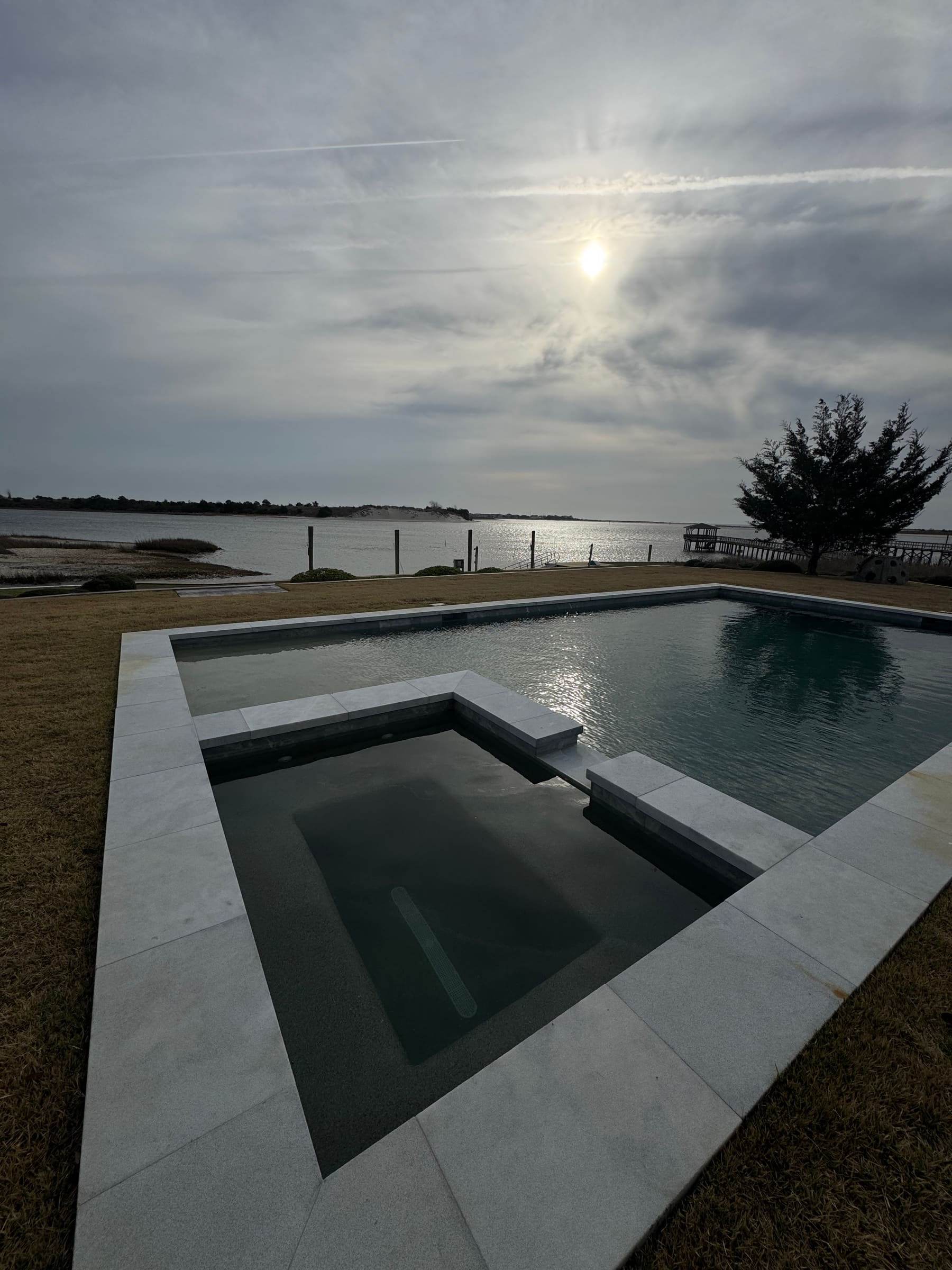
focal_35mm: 14
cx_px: 476
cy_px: 635
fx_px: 513
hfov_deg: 85.7
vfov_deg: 102.1
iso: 40
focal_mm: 2.22
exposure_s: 1/4132
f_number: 2.2
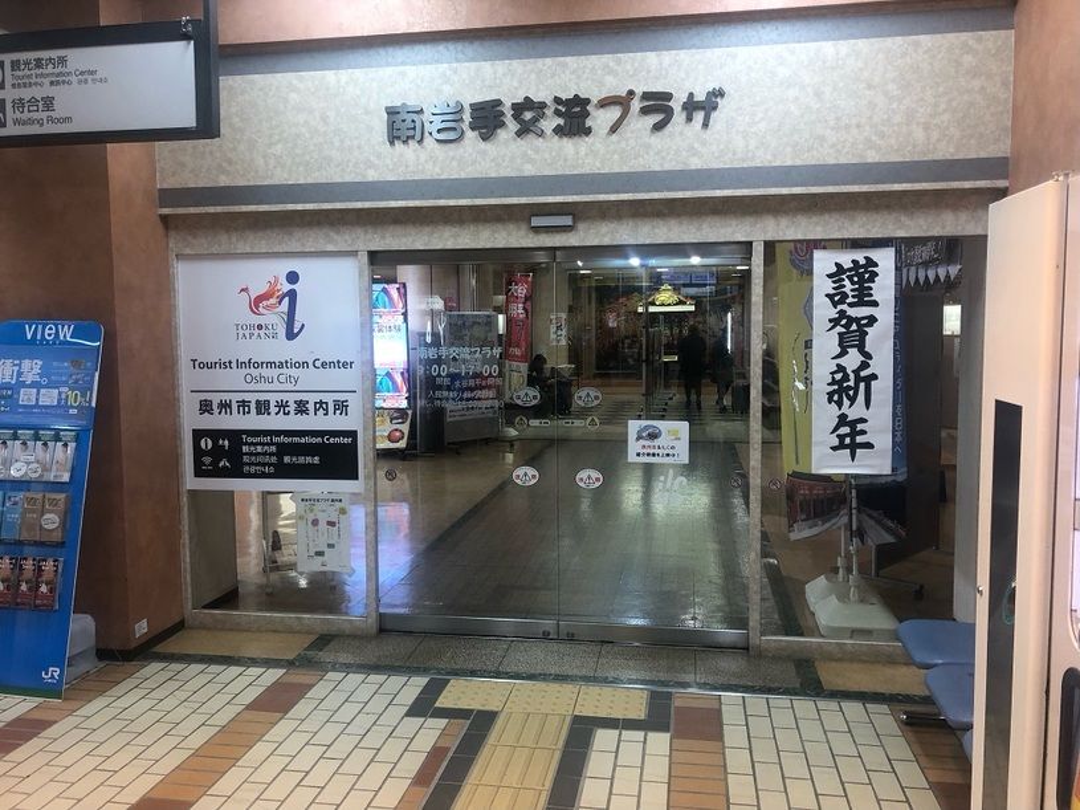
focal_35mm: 28
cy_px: 405
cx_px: 540
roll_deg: +0.8
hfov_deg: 63.5
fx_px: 873
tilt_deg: -1.9
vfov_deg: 49.7
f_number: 1.8
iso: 40
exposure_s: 1/20
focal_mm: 3.99
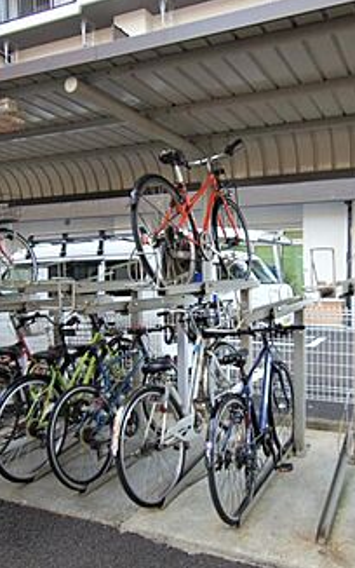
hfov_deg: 41.6
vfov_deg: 62.9
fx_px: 464
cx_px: 221
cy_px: 282
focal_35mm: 30
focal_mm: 10
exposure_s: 1/30
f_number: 3.5
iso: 100
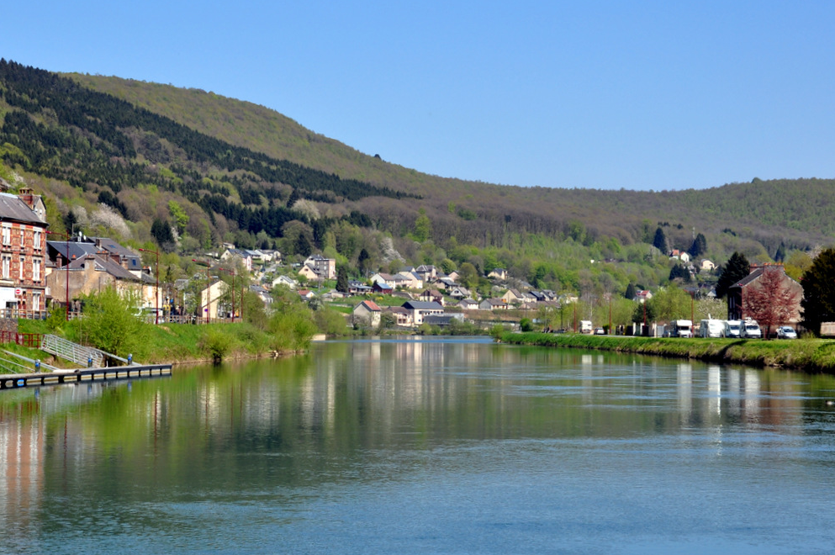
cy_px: 283
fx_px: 2016
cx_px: 360
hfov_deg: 23.4
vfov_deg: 15.7
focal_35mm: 87
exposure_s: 1/320
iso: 200
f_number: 10
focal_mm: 48
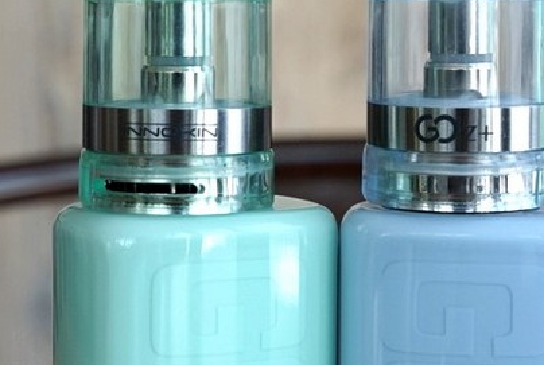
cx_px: 341
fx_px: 742
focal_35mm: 49
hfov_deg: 40.0
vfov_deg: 27.6
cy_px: 202
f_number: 9
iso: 160
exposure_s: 1/20
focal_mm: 33
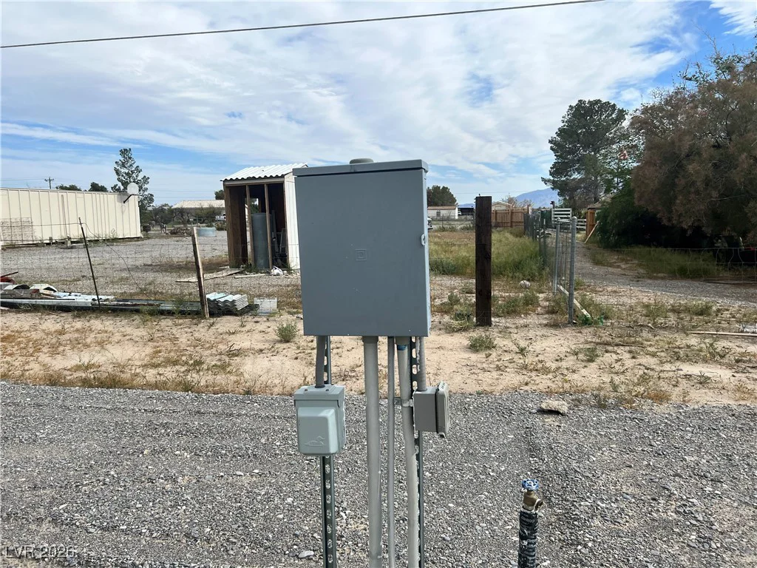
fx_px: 569
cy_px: 284
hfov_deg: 67.3
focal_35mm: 26
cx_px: 378
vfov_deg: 53.1
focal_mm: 5.7
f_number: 1.5
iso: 50
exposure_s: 1/5882
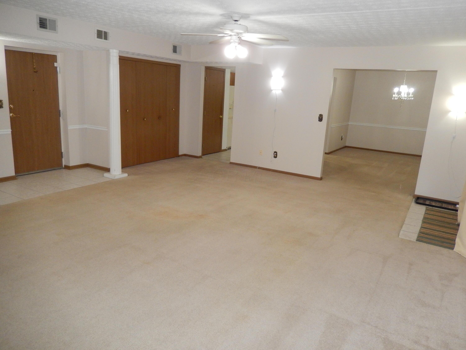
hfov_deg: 69.4
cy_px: 175
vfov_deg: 54.9
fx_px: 337
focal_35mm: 25
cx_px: 233
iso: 400
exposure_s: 1/30
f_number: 3.4
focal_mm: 4.5
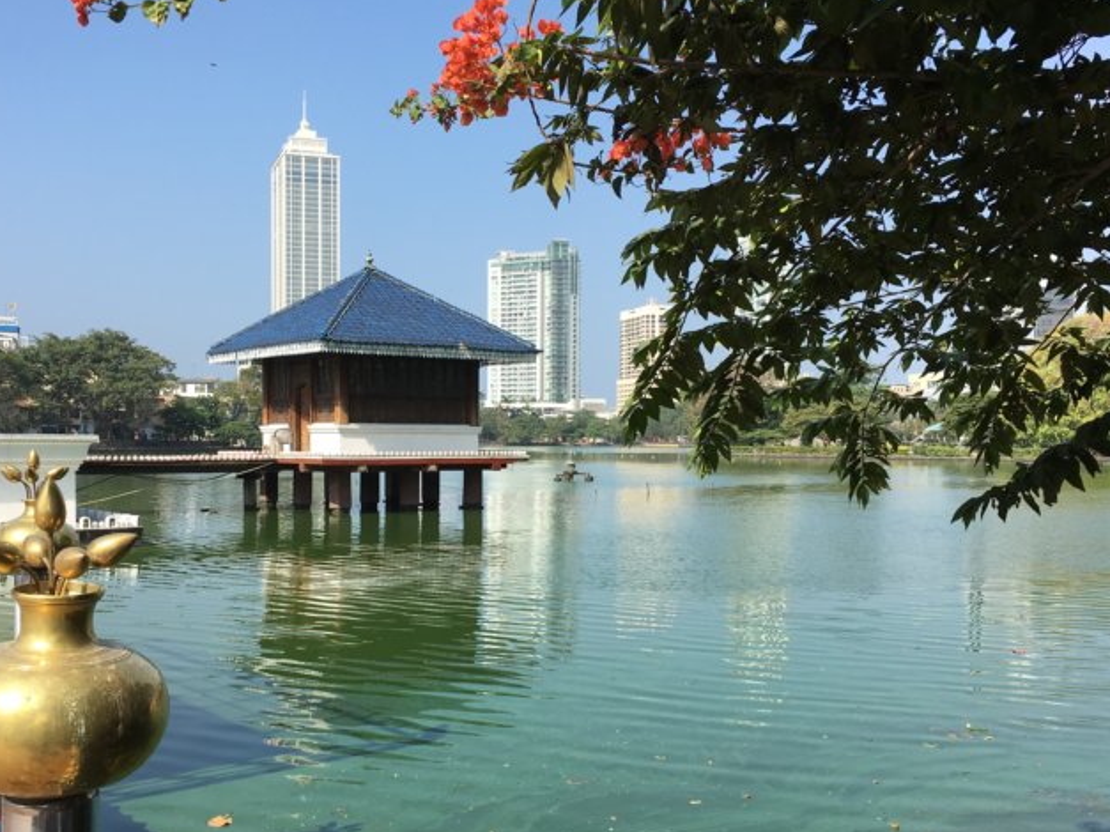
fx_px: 1186
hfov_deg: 49.9
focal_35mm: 37
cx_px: 460
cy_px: 466
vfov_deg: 38.6
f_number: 2.2
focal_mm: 4.15
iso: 25
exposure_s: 1/1068
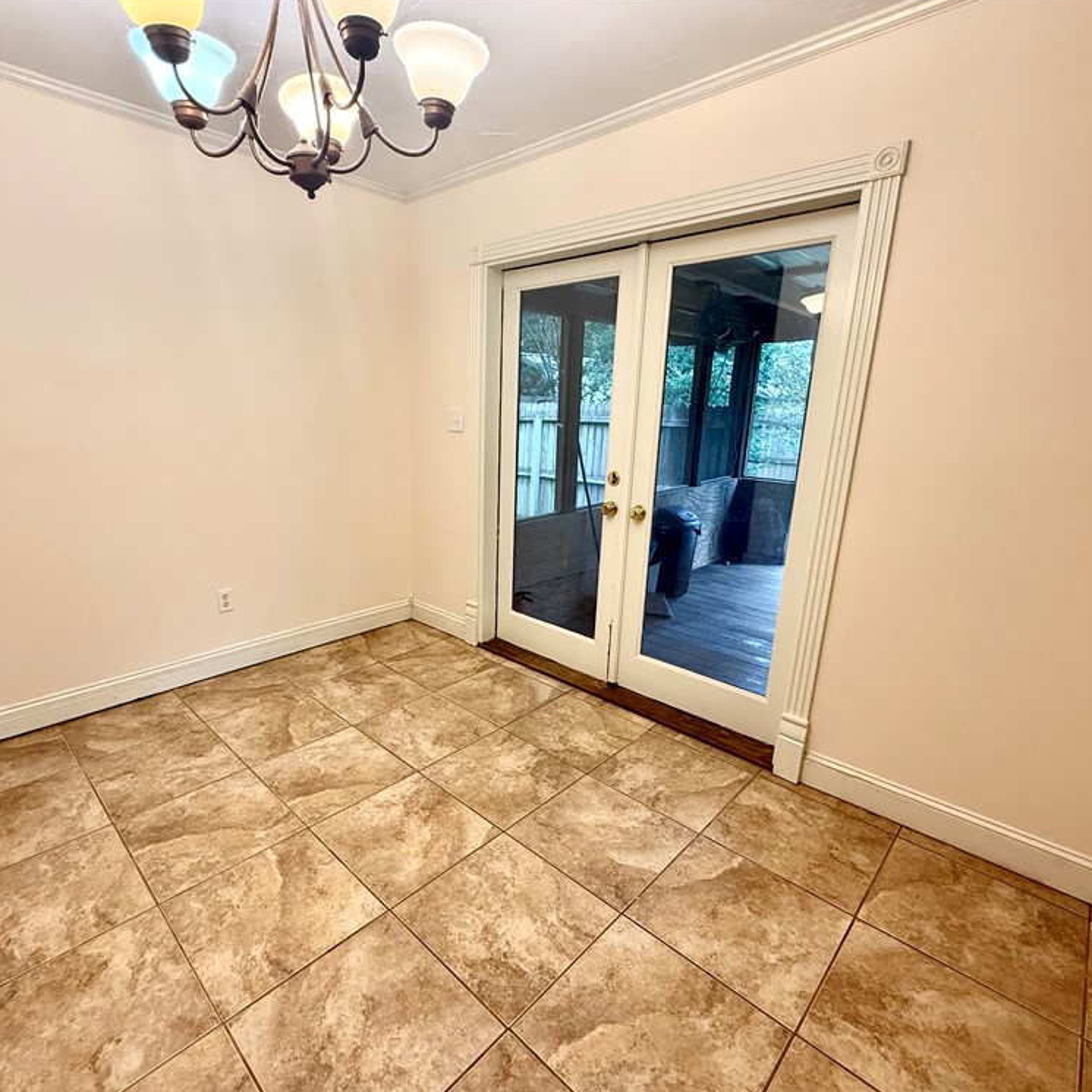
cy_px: 557
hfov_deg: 83.7
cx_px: 490
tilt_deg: -13.9
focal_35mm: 17
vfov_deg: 84.0
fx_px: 607
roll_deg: -0.7
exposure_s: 1/60
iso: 160
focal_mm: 2.22
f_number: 2.2
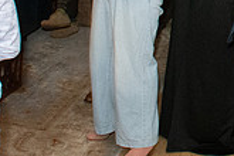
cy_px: -104
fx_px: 682
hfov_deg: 18.0
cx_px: 319
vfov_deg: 12.2
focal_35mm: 105
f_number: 9
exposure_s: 1/100
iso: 5000
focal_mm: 18
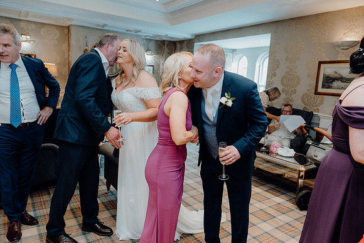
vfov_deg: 49.6
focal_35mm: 26
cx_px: 182
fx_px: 263
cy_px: 122
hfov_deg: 69.4
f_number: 3.5
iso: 2500
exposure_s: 1/160
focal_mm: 26
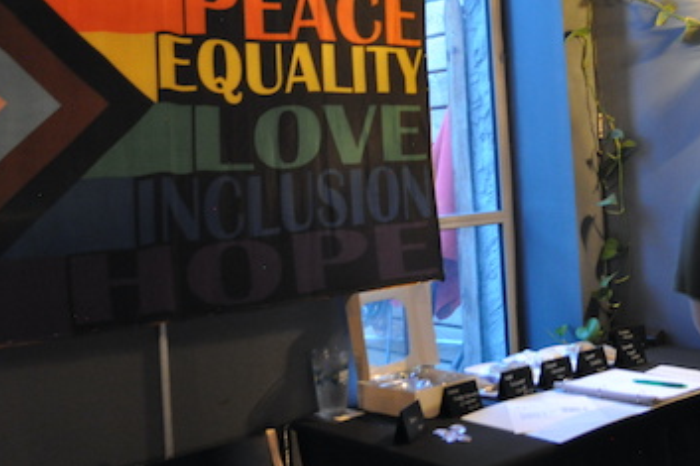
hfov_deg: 38.8
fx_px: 991
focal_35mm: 51
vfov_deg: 26.0
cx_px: 416
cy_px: 94
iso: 1600
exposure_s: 1/5
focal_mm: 20
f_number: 3.8
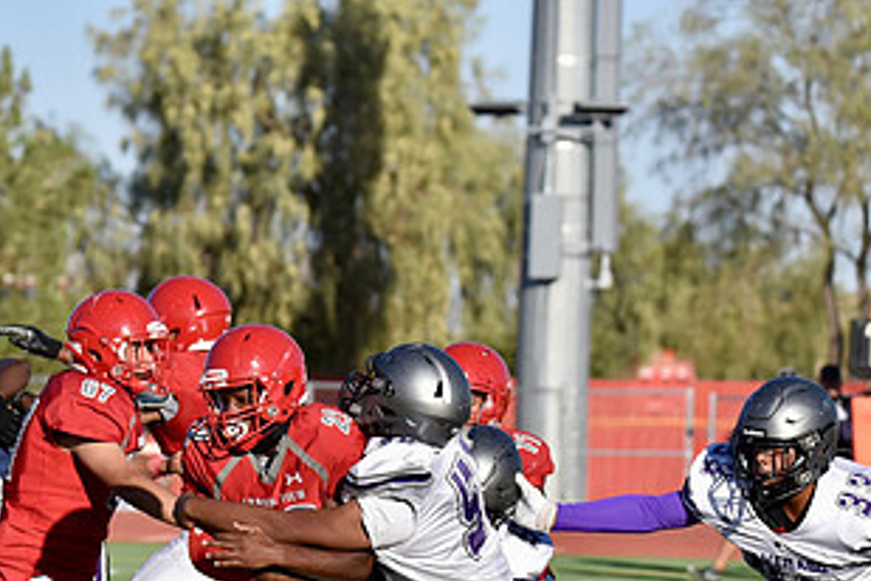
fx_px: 6822
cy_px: 506
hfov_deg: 7.3
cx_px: 279
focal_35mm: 282
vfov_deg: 4.9
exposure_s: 1/4000
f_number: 5.6
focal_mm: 150
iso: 560
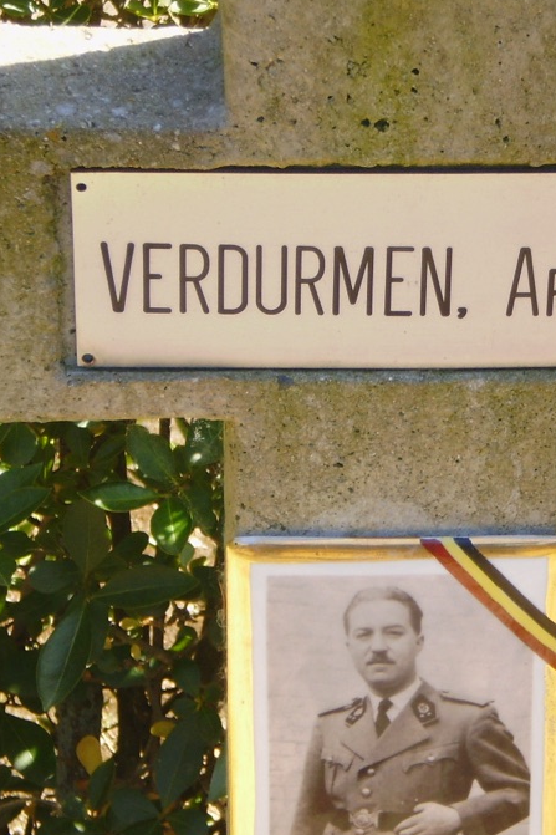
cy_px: 514
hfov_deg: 6.8
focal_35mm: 201
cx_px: 363
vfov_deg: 10.2
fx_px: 4659
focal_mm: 18.9
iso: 64
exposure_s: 1/50
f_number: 5.9
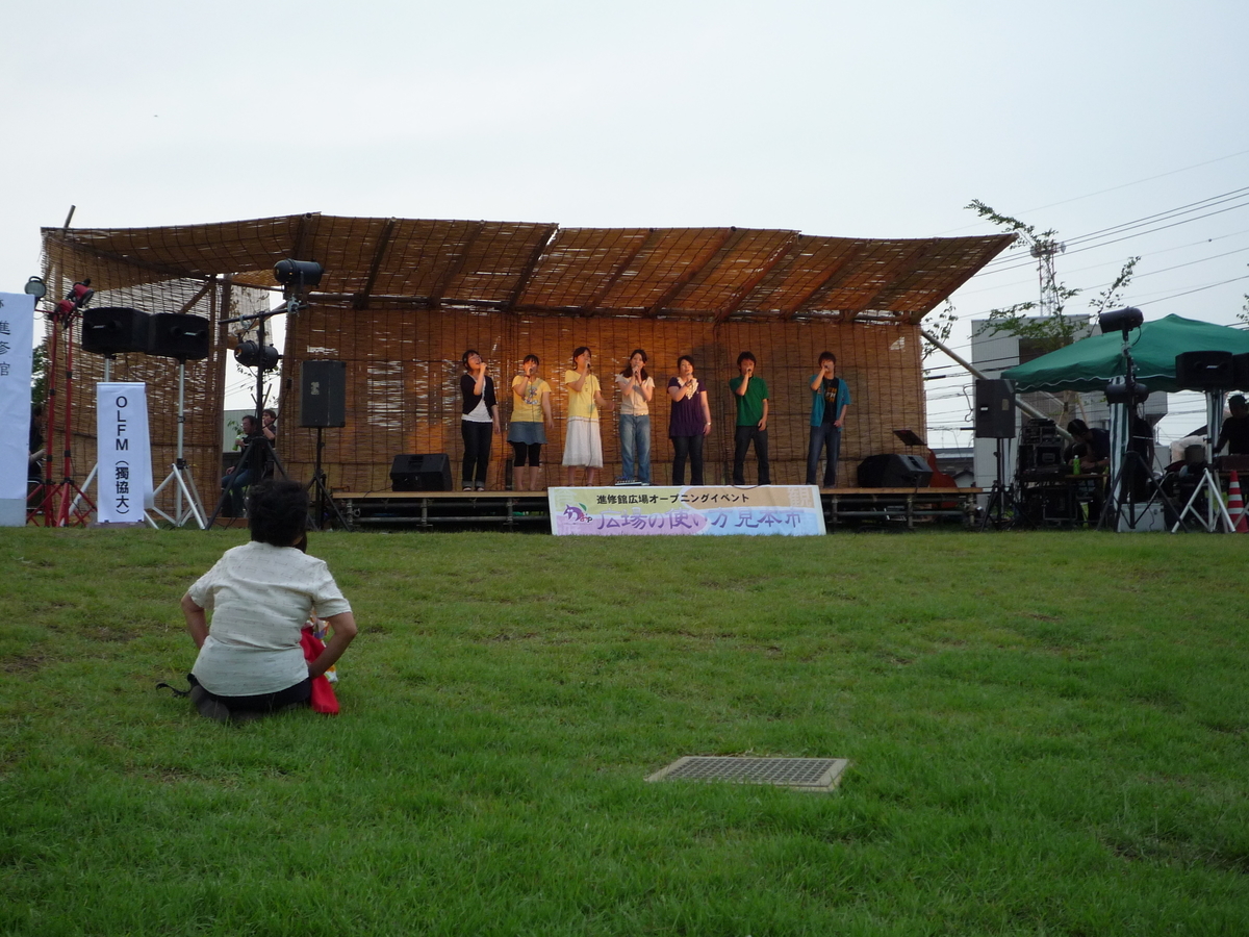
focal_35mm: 42
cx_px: 624
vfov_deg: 34.3
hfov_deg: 44.8
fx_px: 1515
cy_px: 468
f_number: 4.1
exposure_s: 1/40
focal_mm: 7.3
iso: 160
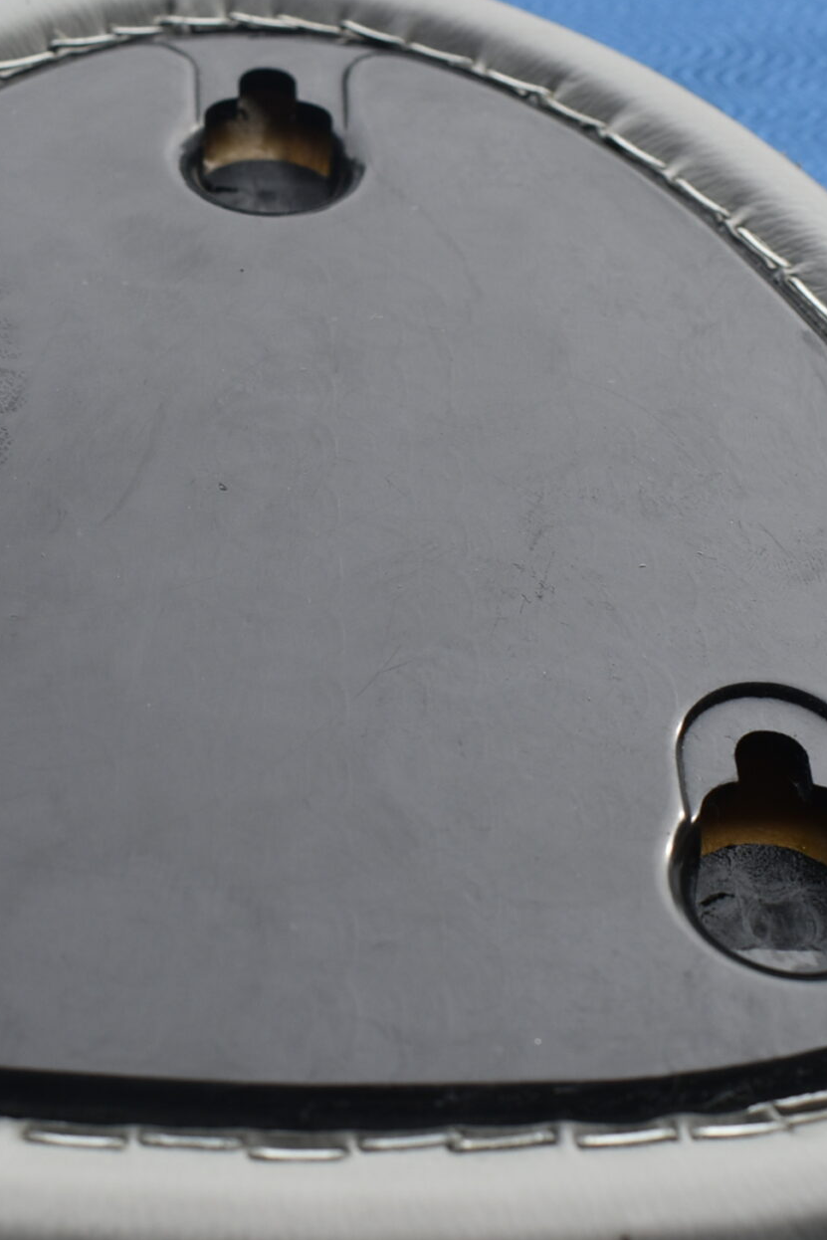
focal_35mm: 74
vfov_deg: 27.3
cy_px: 584
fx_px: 2549
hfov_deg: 18.4
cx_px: 248
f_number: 6.3
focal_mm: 24
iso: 200
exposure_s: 1/250
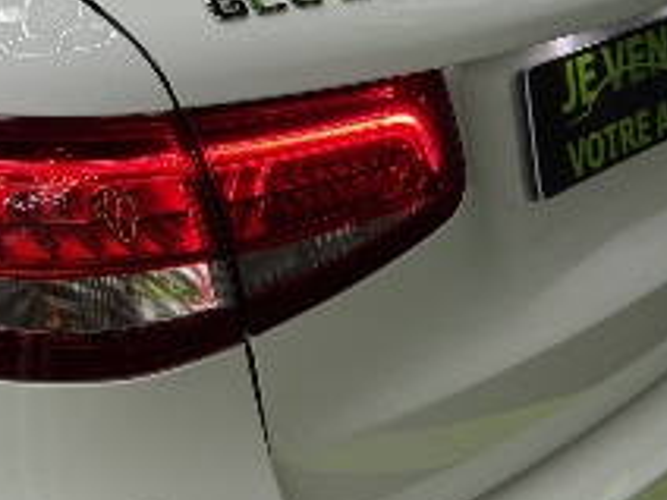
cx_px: 101
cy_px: 204
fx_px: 1811
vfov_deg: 15.7
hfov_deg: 20.5
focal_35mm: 94
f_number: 1.78
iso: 80
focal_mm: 6.76
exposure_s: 1/100
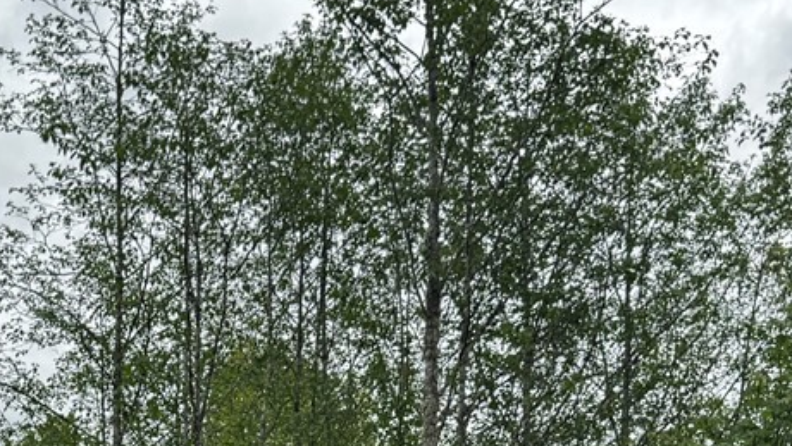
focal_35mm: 91
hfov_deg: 22.5
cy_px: 813
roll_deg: +0.3
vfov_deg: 12.2
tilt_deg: +1.4
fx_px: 1912
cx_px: 7
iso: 80
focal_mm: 6.76
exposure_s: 1/3096
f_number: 1.78
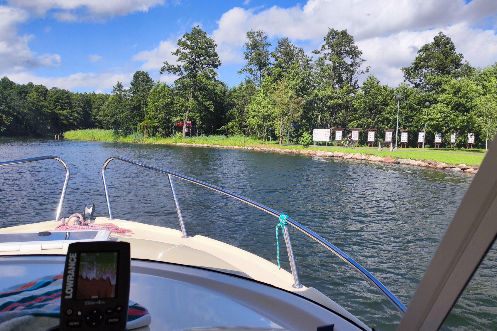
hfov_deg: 65.3
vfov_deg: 46.3
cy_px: 188
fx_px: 386
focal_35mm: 28
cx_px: 277
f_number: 1.9
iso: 50
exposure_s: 1/2605
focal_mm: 6.92
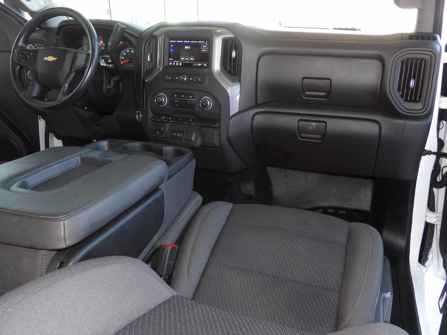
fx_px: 362
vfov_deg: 49.7
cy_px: 168
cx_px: 224
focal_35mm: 28
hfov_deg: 63.4
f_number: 3.4
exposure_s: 1/32
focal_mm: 5
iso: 200
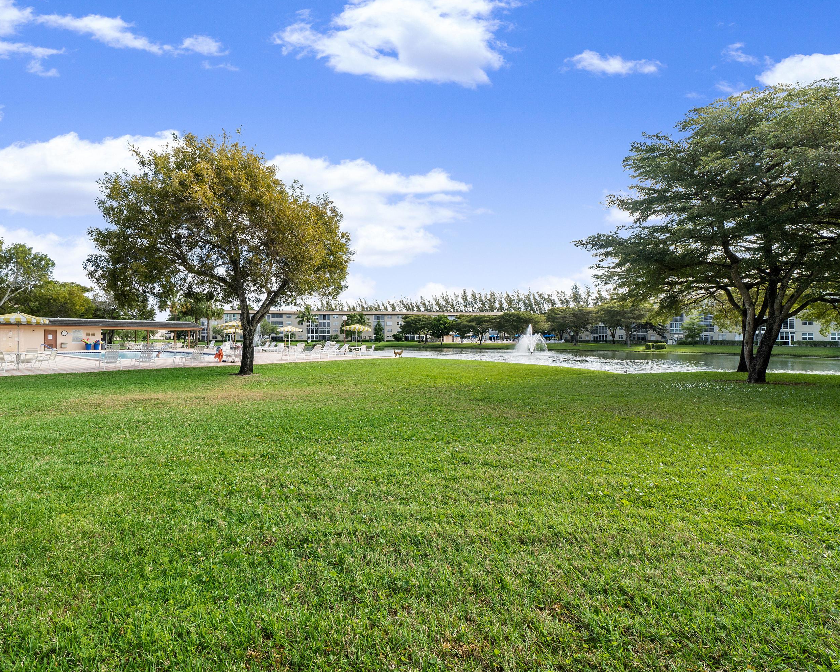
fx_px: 423
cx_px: 381
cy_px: 337
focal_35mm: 17
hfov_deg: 89.4
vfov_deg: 77.0
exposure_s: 1/160
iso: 100
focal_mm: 10
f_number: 11
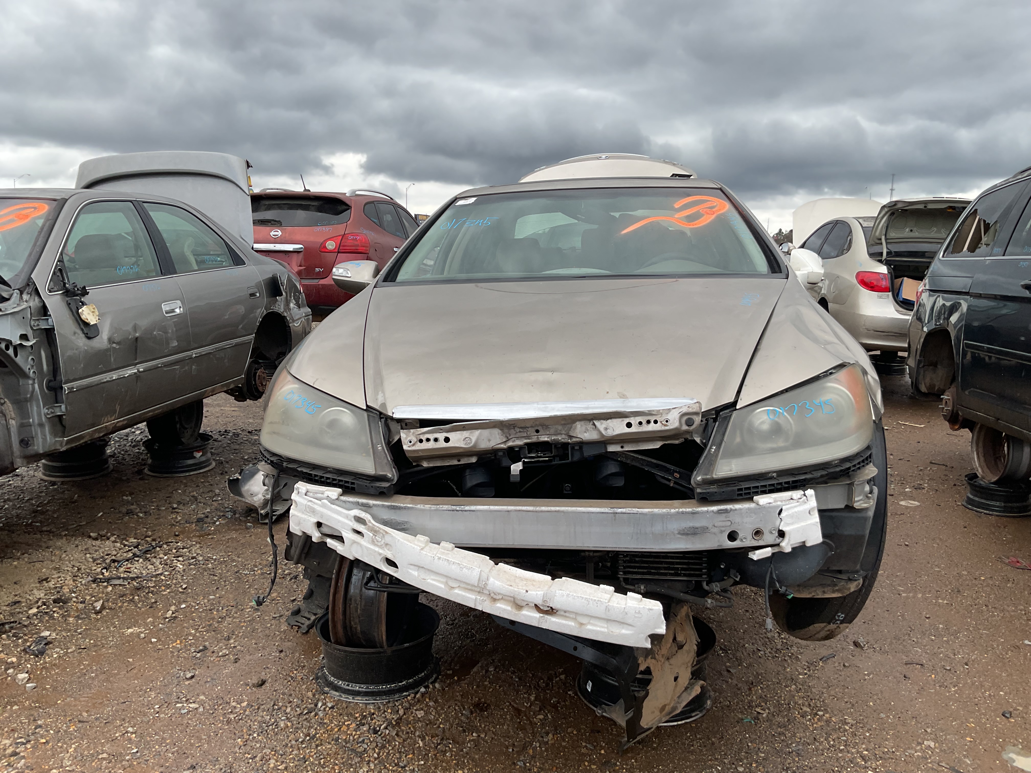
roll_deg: -0.1
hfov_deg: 61.7
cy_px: 386
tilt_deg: -8.9
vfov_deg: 48.2
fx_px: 864
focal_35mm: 29
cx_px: 516
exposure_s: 1/635
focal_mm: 3
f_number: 1.8
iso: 16
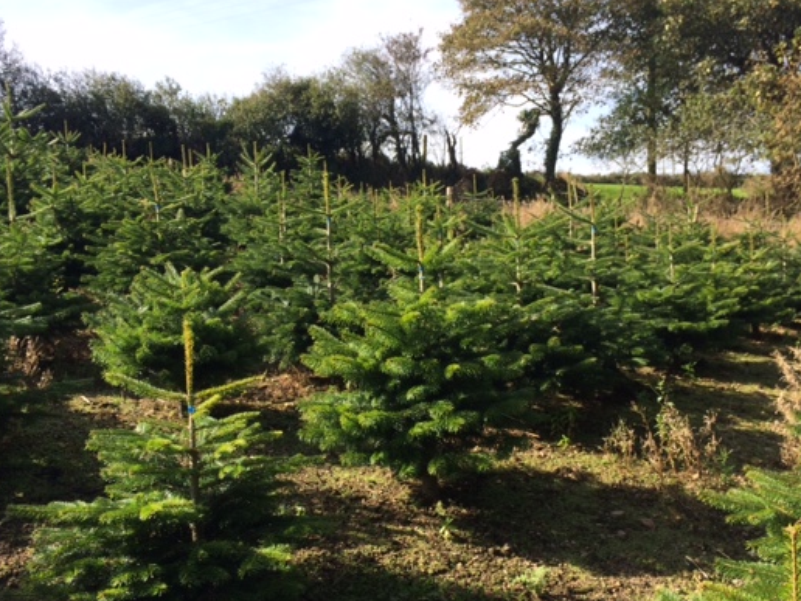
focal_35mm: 36
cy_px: 332
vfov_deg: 39.6
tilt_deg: -2.2
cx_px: 377
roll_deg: +4.2
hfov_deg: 51.3
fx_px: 833
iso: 32
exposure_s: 1/873
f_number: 2.2
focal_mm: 4.15
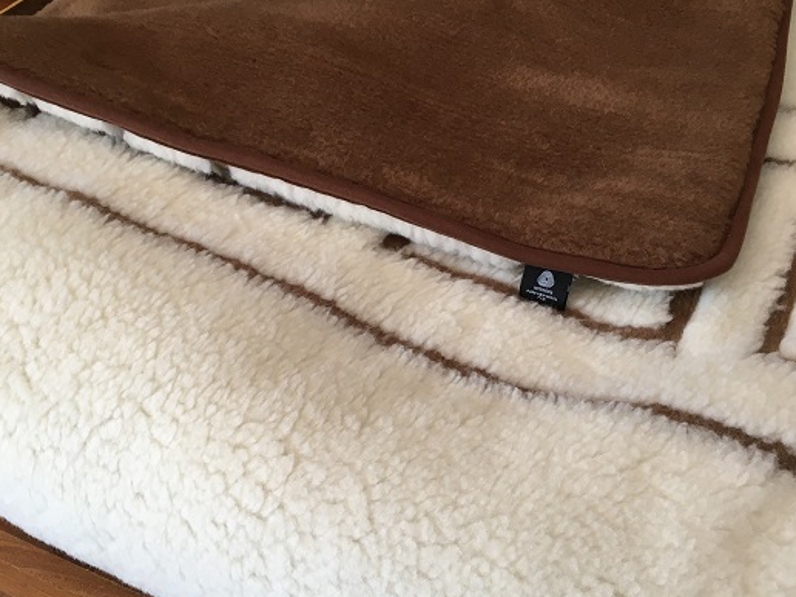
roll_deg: -1.1
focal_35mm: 45
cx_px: 393
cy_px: 309
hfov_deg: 42.1
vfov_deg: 32.2
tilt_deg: -42.9
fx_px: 1035
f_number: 2.2
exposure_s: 1/33
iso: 32
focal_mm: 4.15
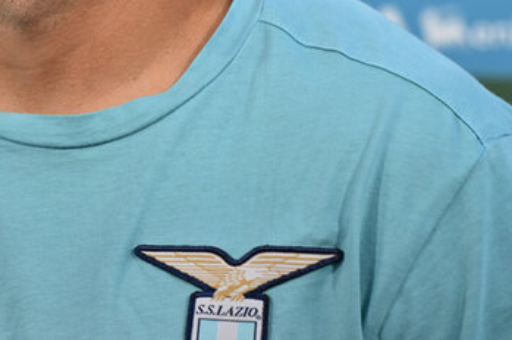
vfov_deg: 2.3
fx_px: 8340
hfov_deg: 3.5
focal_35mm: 587
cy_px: -88
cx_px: -26
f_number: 4
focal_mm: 200
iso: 400
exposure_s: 1/1000
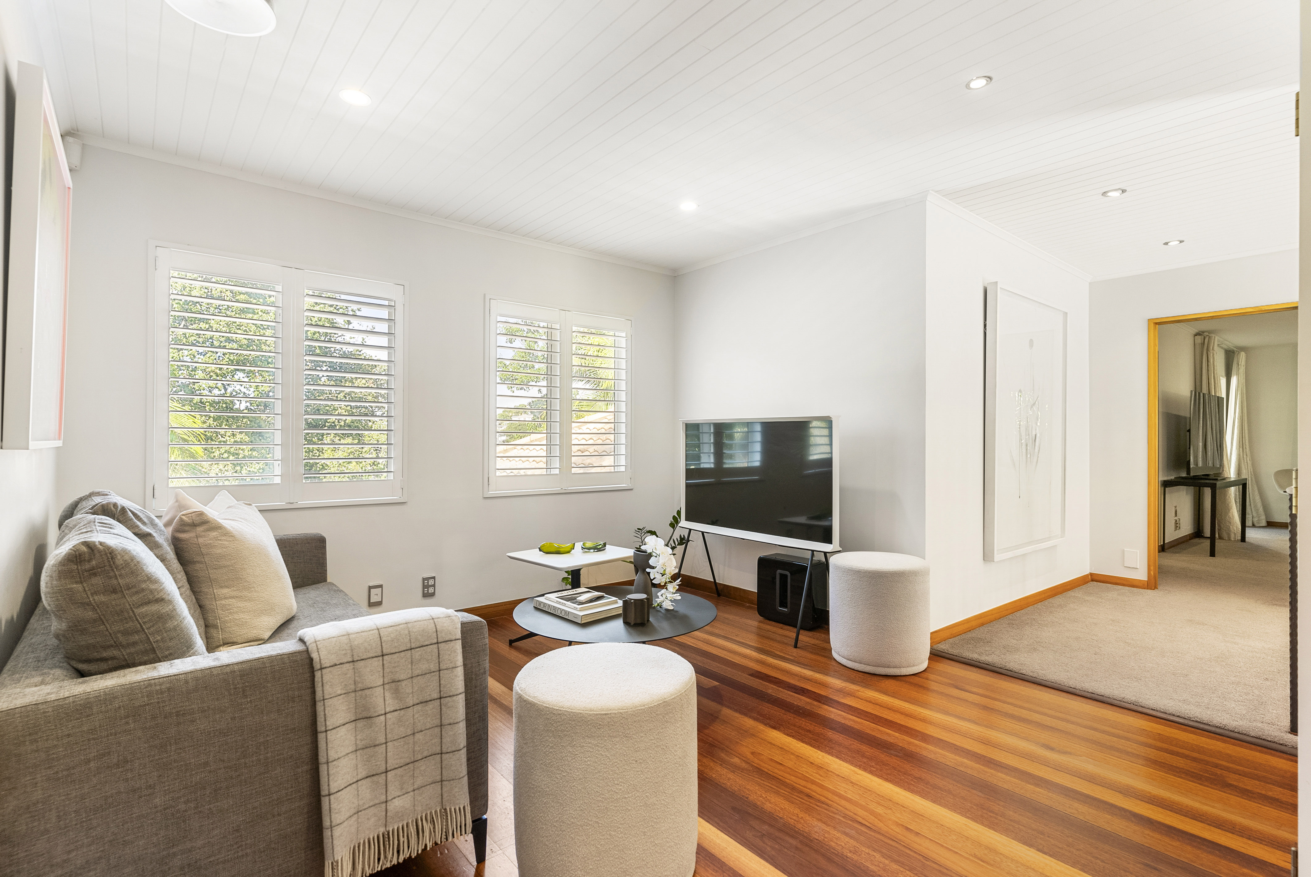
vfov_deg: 70.5
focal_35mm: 17
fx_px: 620
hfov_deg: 93.2
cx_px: 656
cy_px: 438
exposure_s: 1/50
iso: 400
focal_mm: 17
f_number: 7.1
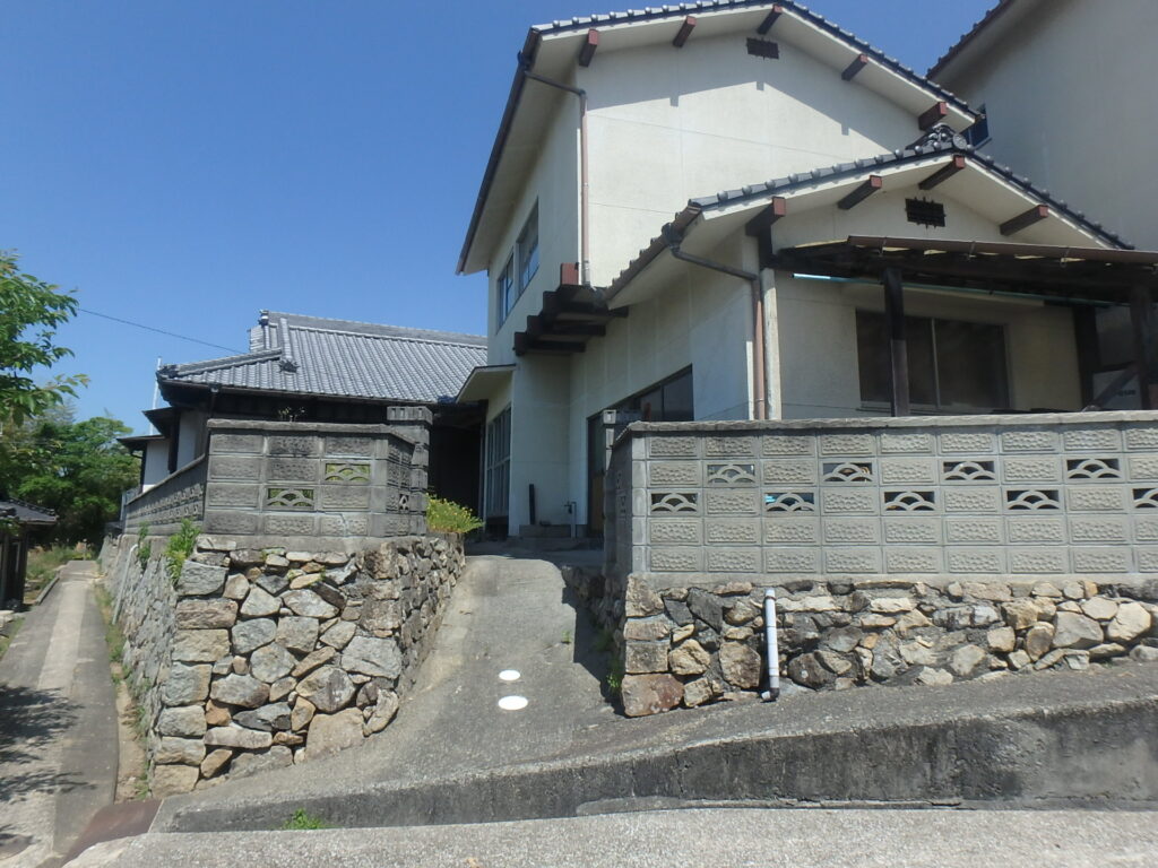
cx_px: 579
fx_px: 703
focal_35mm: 21
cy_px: 434
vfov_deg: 63.4
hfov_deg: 79.0
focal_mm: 3.7
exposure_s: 1/500
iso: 125
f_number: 6
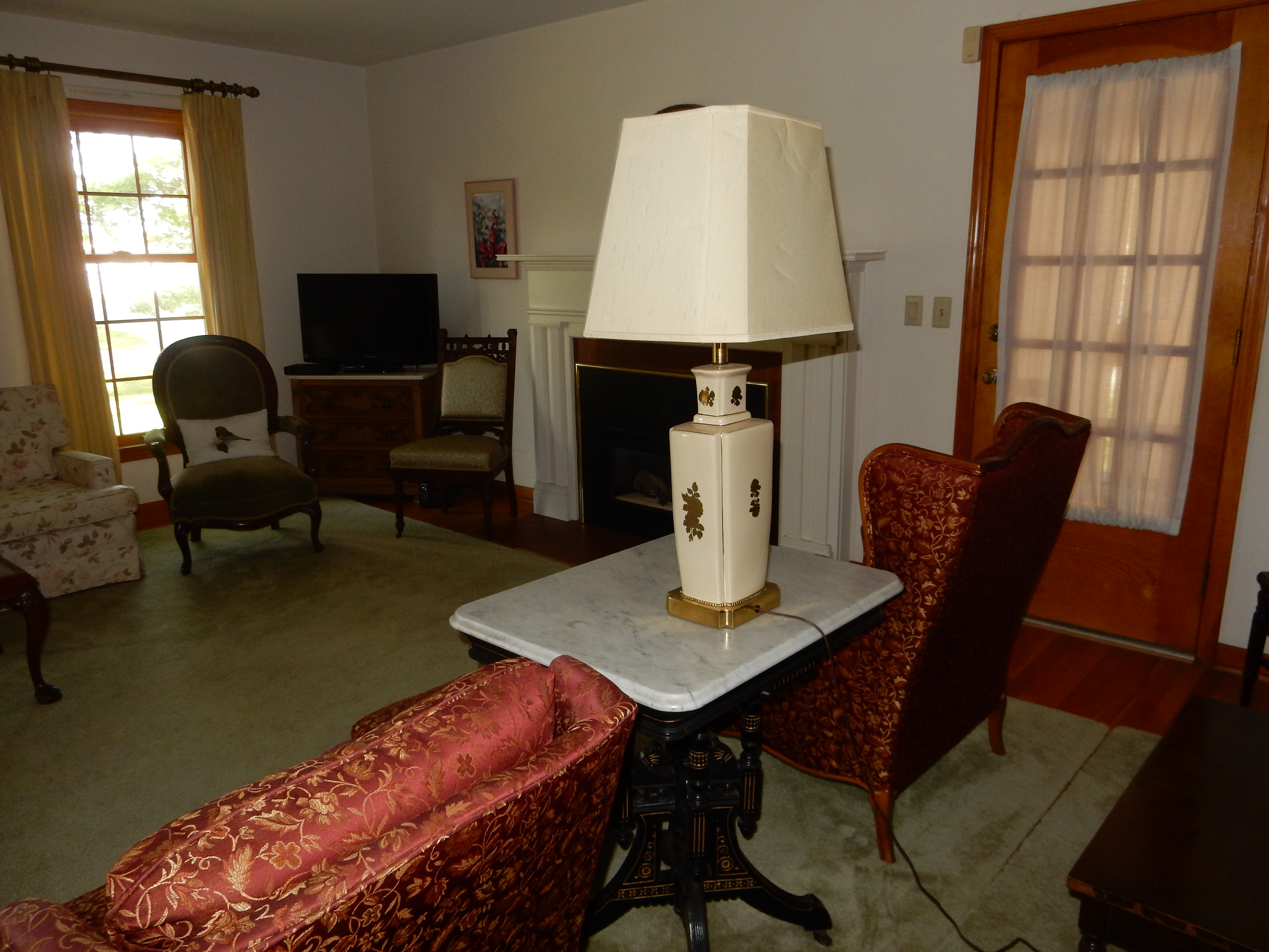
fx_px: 916
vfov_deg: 54.9
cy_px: 476
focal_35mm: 25
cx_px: 634
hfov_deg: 69.4
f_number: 3.7
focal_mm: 4.5
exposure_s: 1/30
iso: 200
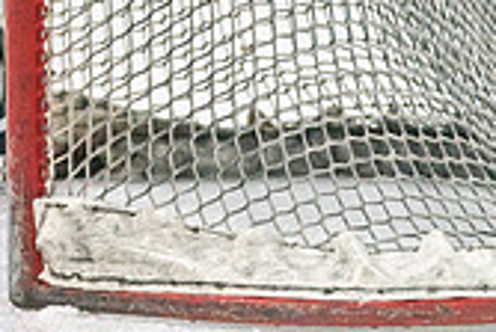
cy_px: -186
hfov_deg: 4.3
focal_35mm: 478
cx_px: -261
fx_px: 6597
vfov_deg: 2.9
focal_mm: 124
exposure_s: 1/1250
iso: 3200
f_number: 2.8
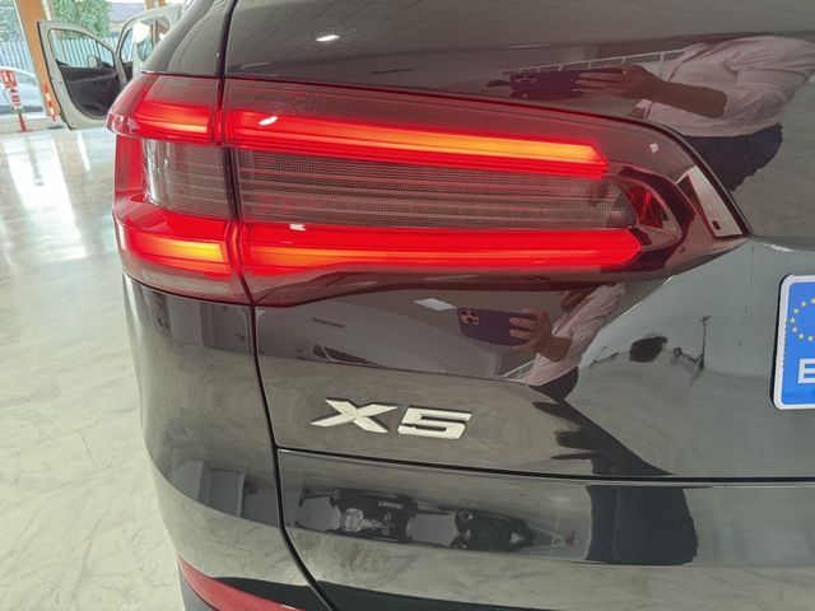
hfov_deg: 71.6
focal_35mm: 24
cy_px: 306
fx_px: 565
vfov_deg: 56.8
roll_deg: +2.5
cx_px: 408
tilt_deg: -24.4
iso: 400
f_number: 1.78
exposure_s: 1/50
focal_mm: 6.76
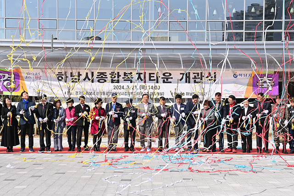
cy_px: 98
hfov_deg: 32.4
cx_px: 147
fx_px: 506
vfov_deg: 21.9
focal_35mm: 62
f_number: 22
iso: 800
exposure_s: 1/400
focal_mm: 62
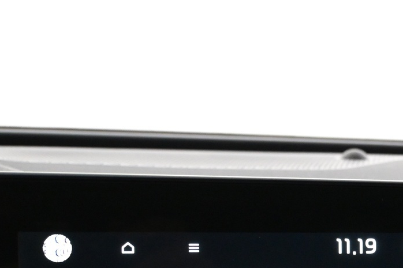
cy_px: 308
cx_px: 320
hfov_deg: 27.1
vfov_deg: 17.8
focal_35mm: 73
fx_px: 819
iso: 4000
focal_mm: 21
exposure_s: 1/60
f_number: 4
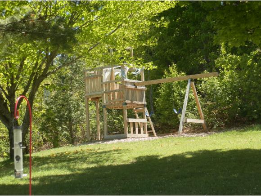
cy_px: 98
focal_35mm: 86
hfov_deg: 22.7
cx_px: 130
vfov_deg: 17.2
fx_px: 649
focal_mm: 15.52
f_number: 4
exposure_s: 1/200
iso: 64
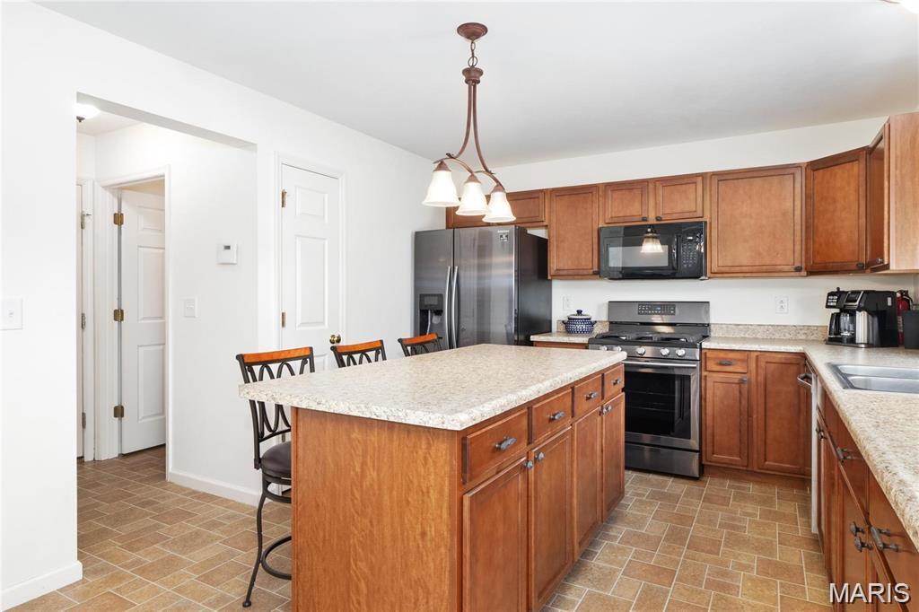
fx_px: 561
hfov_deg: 78.6
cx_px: 460
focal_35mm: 22
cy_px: 306
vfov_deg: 57.2
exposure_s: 1/2
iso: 640
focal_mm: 11
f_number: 10
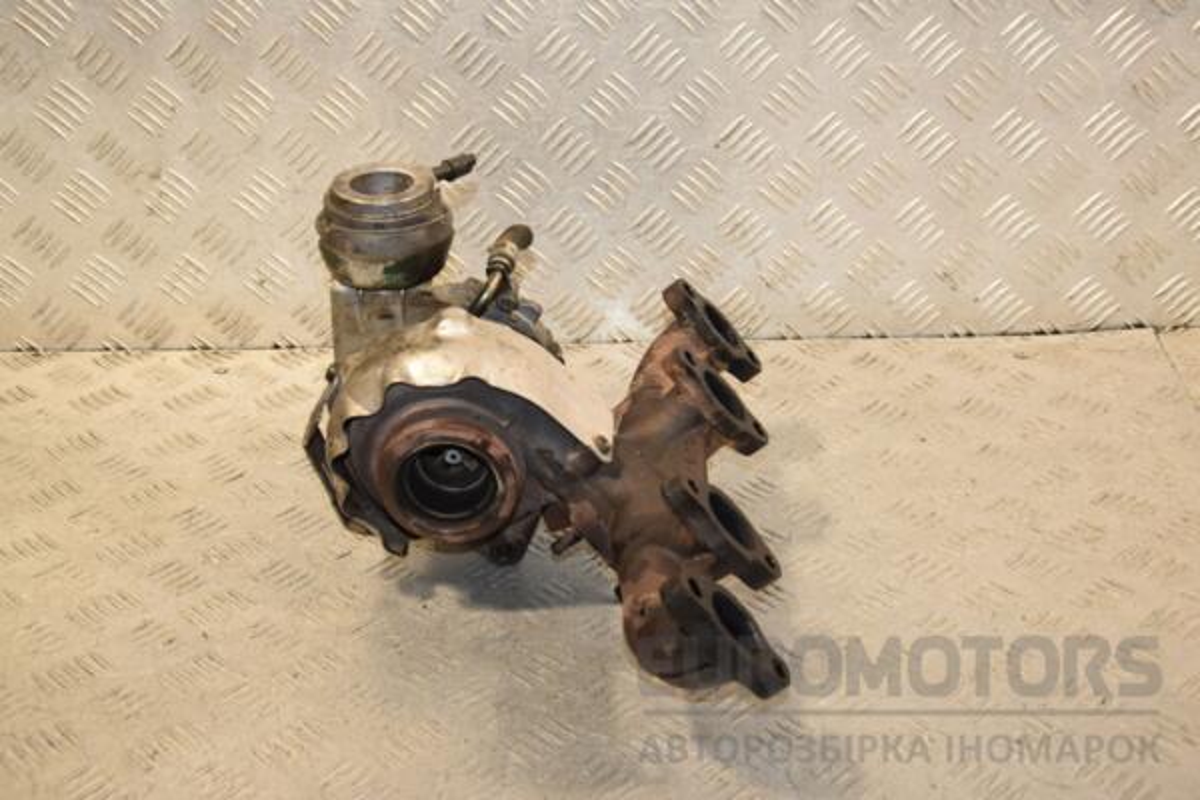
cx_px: 600
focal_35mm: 57
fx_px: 1900
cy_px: 400
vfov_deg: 23.8
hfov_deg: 35.1
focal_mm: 38
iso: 800
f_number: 6.3
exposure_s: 1/200
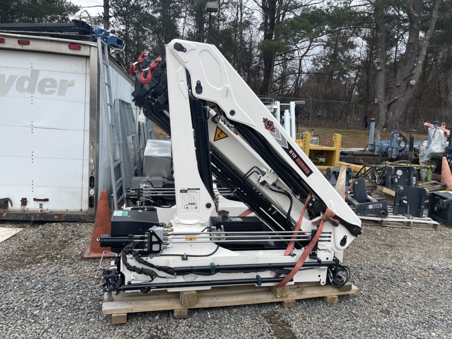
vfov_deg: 53.1
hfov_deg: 67.3
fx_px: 339
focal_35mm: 26
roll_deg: -3.4
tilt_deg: -7.4
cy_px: 170
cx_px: 226
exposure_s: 1/1212
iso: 32
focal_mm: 5.1
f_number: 1.6
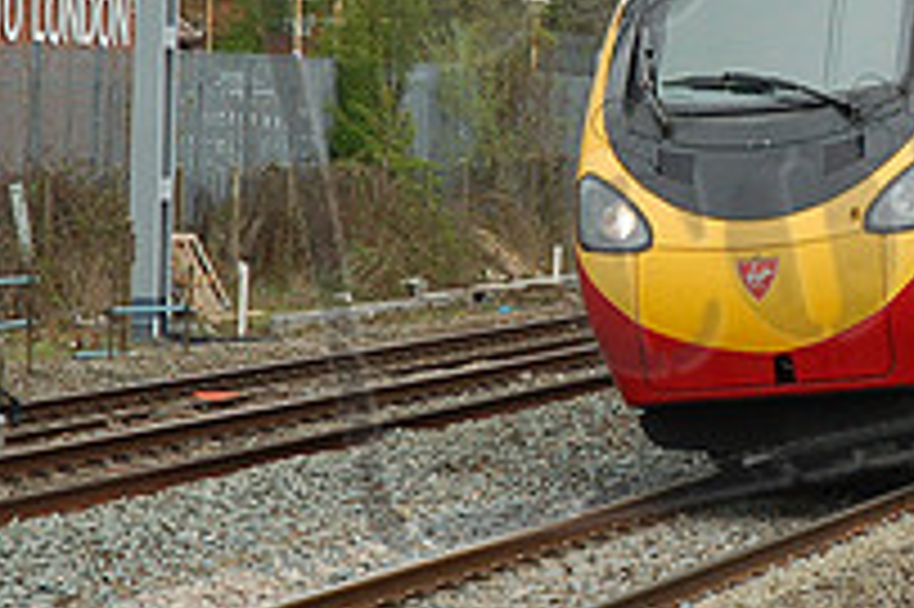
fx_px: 6088
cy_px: 41
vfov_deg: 5.7
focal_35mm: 240
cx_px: 860
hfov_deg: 8.5
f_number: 4.5
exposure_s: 1/800
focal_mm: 56
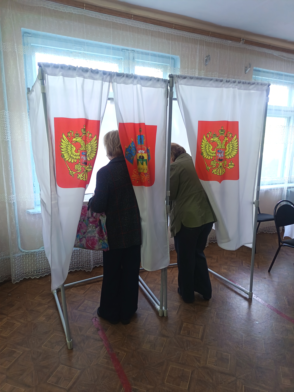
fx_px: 272
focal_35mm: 24
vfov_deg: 71.6
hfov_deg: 56.8
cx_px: 147
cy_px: 196
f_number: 1.75
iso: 1350
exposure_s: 1/100
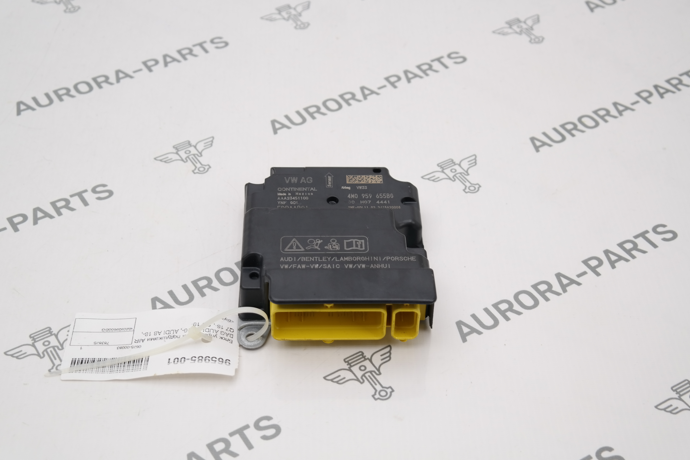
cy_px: 231
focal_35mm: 57
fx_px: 1092
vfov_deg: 23.8
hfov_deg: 35.1
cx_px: 340
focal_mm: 37
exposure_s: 1/125
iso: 200
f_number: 4.5
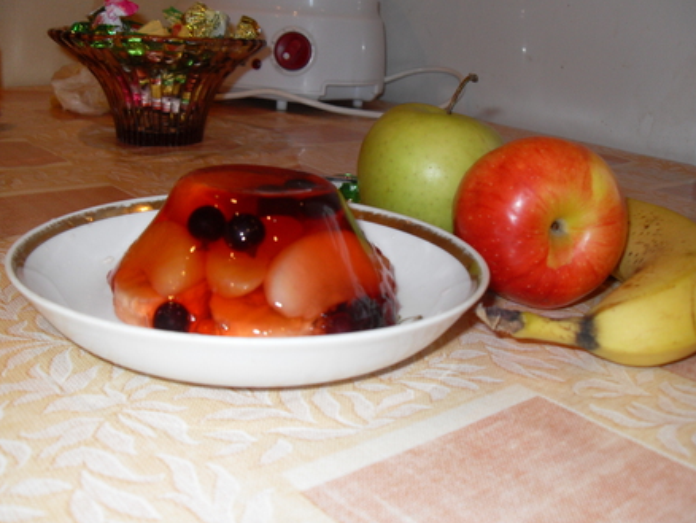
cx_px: 356
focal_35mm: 38
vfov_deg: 37.8
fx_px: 764
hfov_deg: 48.9
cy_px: 262
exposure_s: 1/45
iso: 100
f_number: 2.8
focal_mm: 6.3
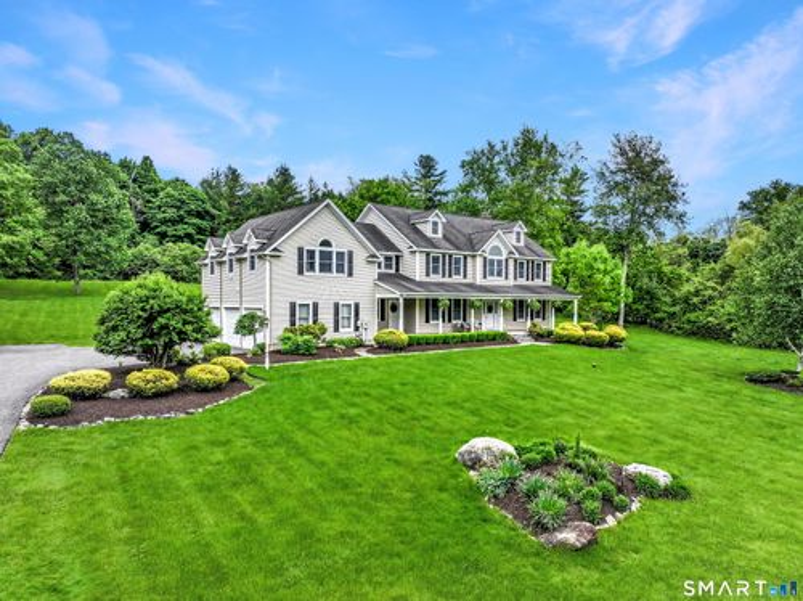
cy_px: 300
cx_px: 402
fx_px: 556
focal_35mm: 24
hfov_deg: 71.6
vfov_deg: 56.7
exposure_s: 1/1250
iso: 150
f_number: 2.8
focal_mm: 12.29
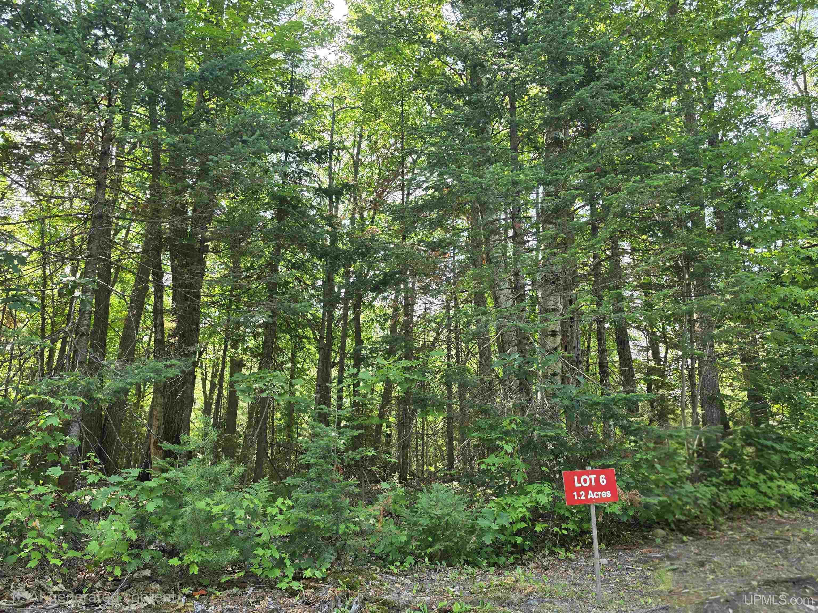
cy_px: 306
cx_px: 409
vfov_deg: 58.9
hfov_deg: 73.9
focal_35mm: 23
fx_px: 544
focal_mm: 6.5
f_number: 1.4
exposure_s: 1/182
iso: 40
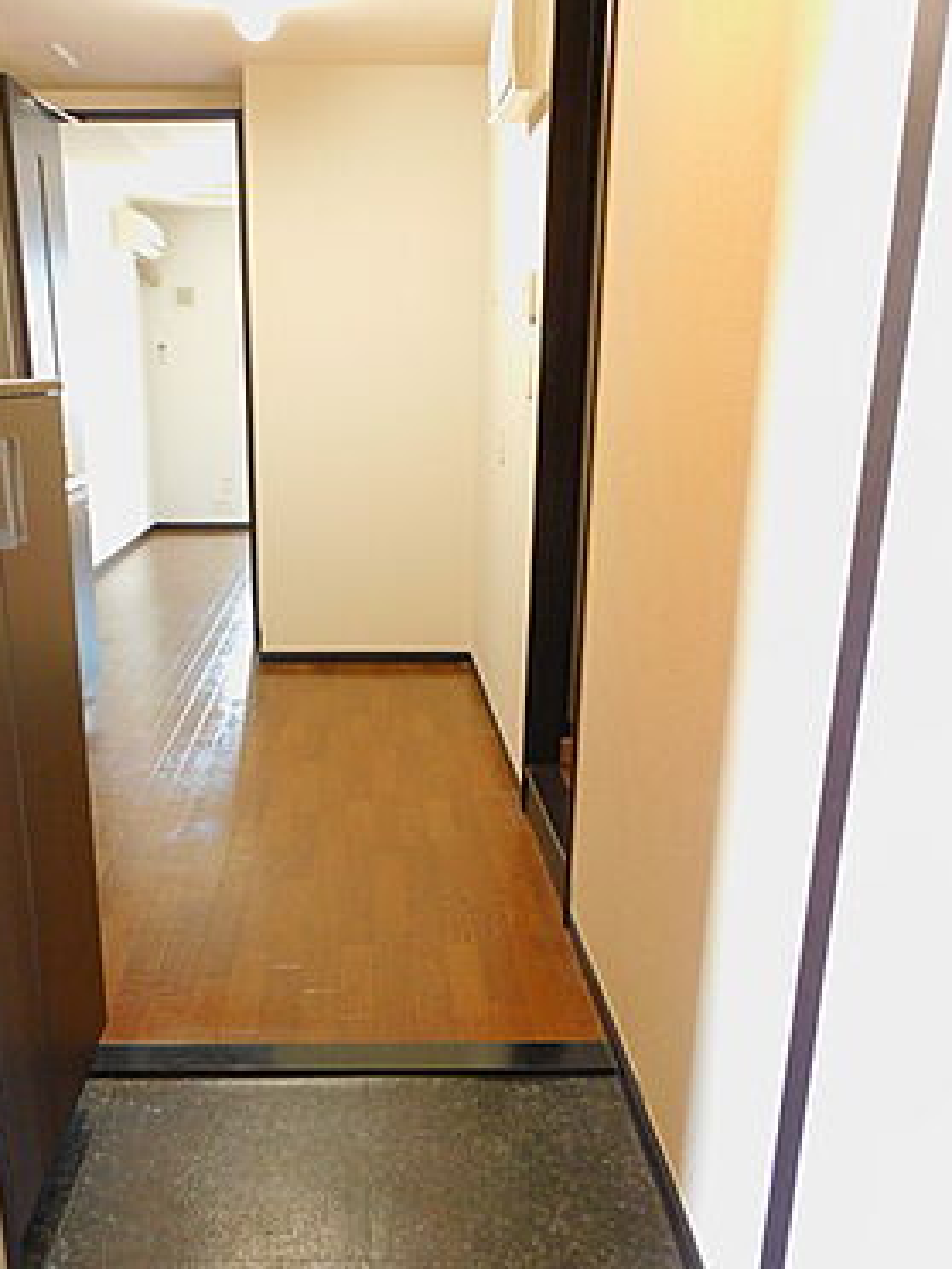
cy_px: 750
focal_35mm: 31
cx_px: 382
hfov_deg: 45.2
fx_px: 1137
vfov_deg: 58.0
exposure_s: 1/13
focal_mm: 4.3
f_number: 3.3
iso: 400
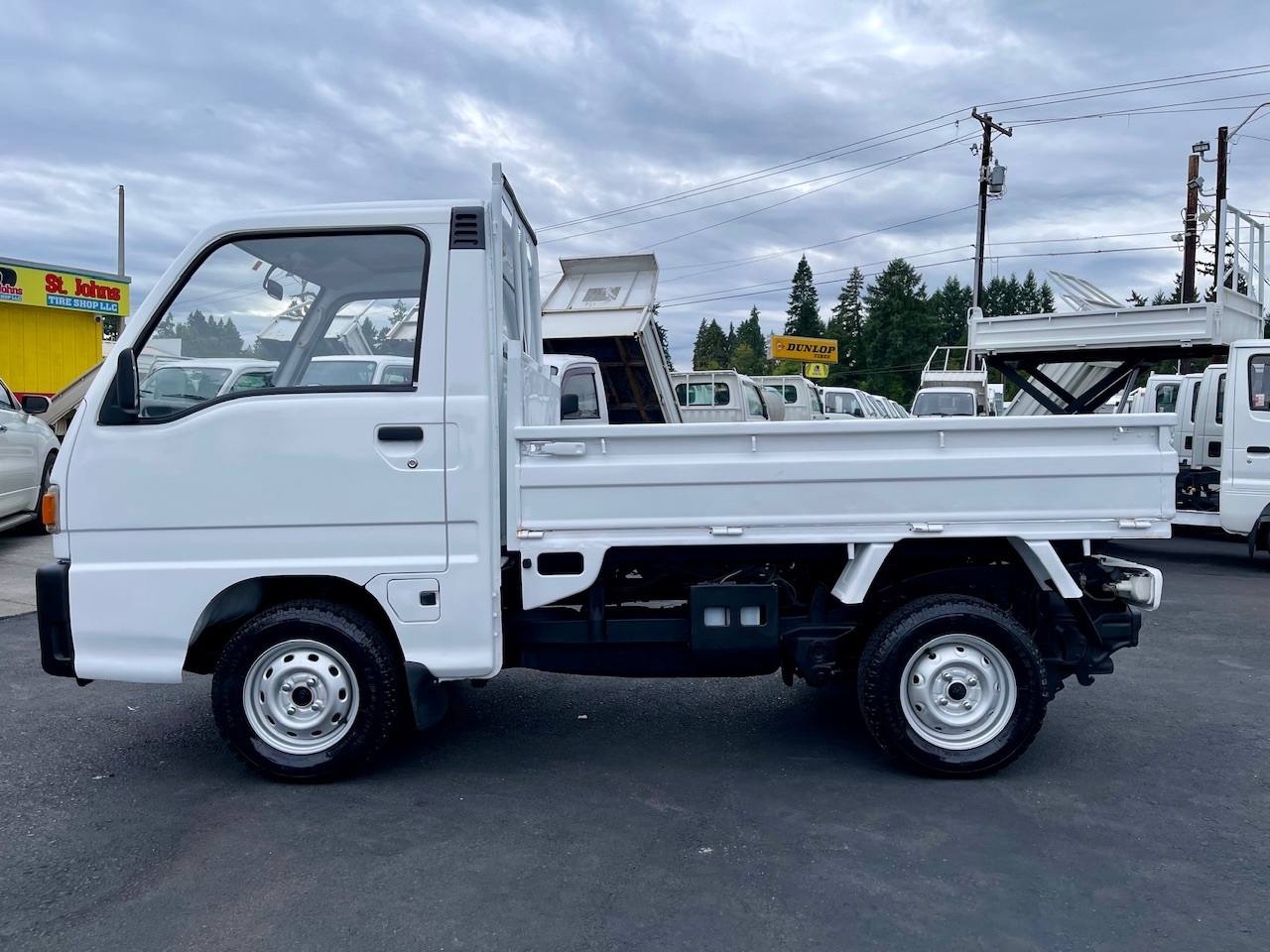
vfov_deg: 54.9
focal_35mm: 25
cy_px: 476
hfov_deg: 69.4
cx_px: 635
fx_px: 917
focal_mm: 5.1
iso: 32
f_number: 1.6
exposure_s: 1/1456
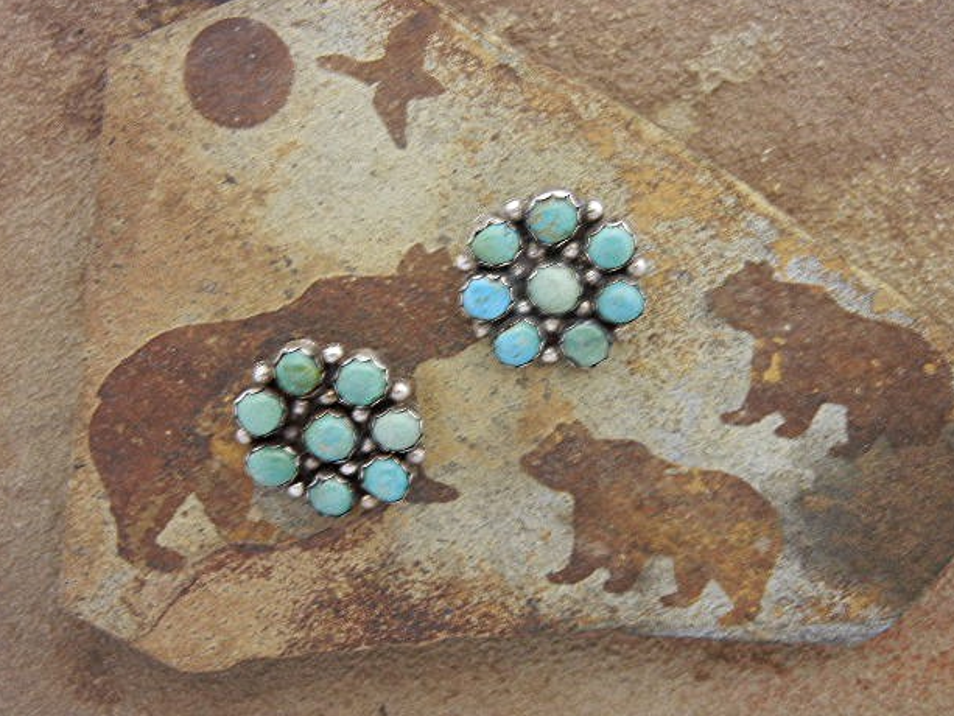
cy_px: 367
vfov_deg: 30.9
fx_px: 1296
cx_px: 489
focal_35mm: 47
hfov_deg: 40.4
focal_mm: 8.1
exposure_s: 1/1.7
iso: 200
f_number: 3.8
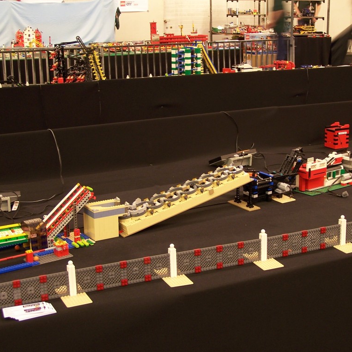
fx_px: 702
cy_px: 178
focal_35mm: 61
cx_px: 229
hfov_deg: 28.0
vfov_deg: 28.2
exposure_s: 1/2
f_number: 3
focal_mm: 8.5
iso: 80
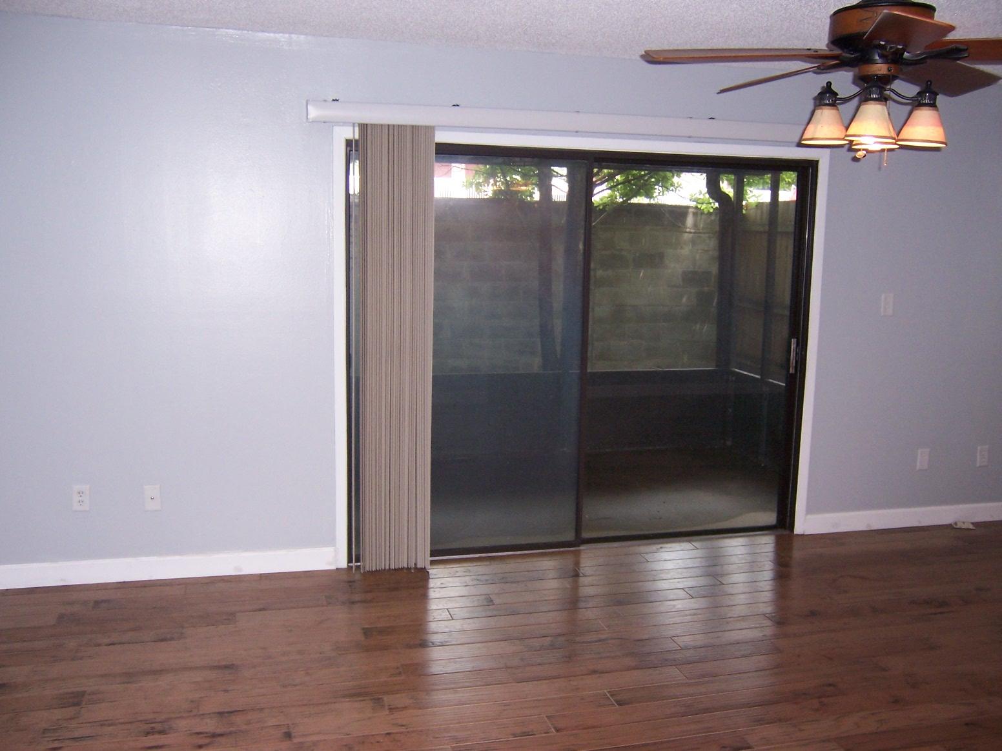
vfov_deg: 42.9
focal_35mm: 33
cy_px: 376
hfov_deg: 55.4
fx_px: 955
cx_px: 501
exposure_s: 1/60
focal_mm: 5.5
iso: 140
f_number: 2.8
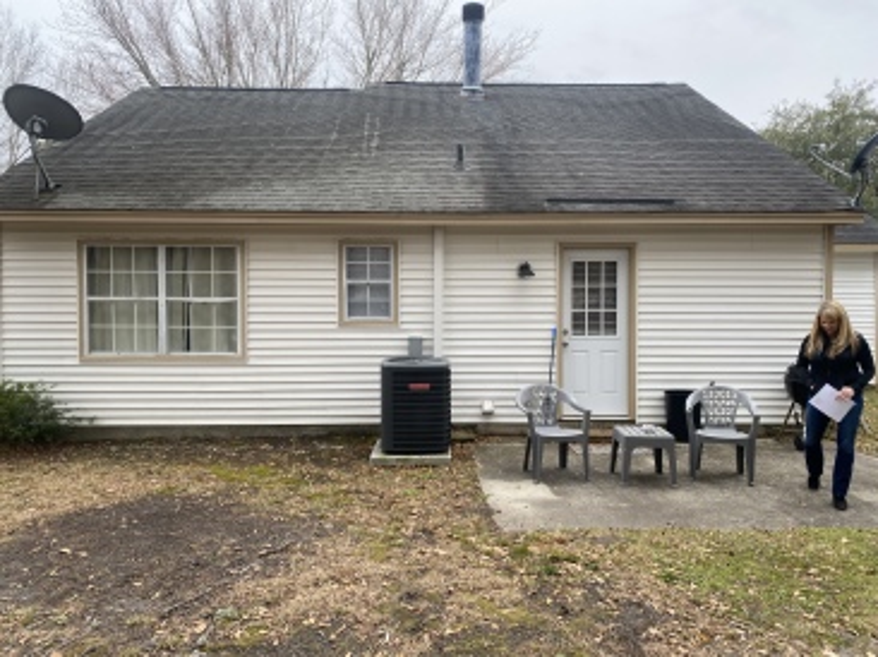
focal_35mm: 26
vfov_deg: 53.0
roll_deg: -0.1
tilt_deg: -2.9
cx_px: 439
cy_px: 328
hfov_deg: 67.3
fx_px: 659
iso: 32
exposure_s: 1/255
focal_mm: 4.25
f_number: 1.8
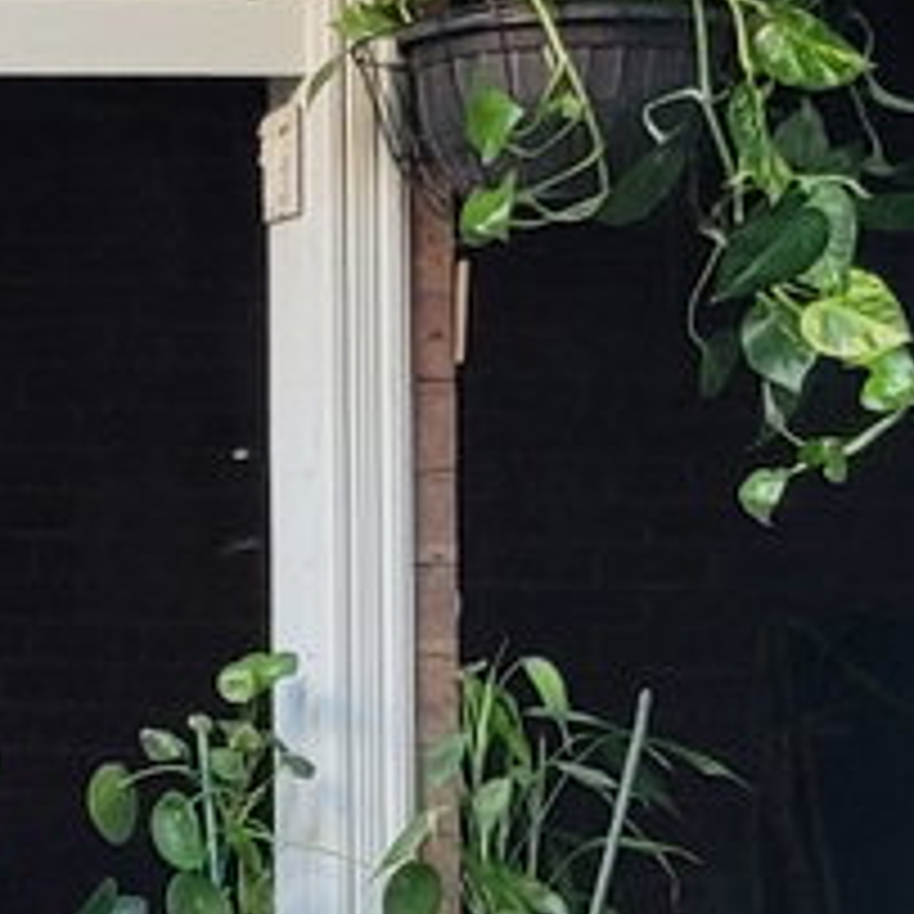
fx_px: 5407
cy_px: 1238
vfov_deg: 9.5
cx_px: -1769
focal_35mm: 181
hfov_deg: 8.3
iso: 160
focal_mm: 5.4
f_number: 1.8
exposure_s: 1/60
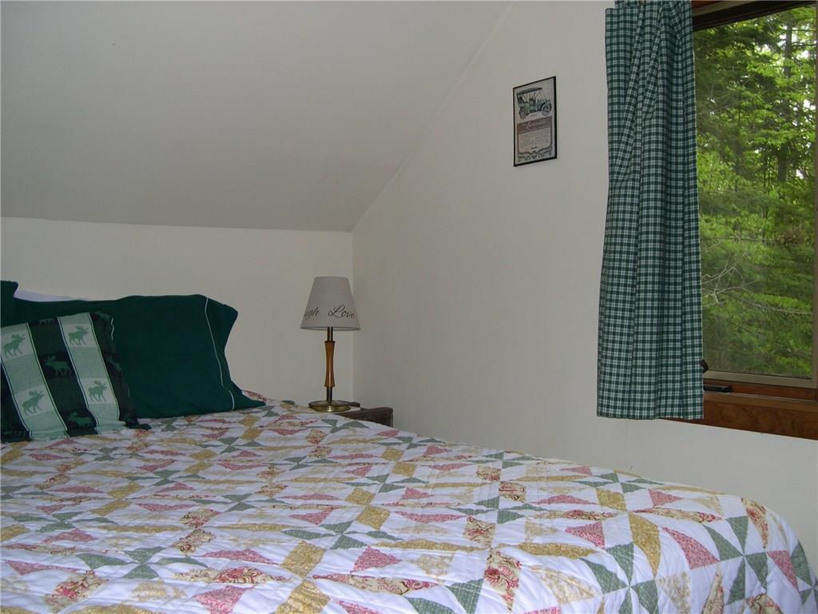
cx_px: 409
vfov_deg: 37.7
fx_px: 898
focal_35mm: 38
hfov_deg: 49.0
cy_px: 307
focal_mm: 8
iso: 100
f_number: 2.8
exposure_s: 1/60
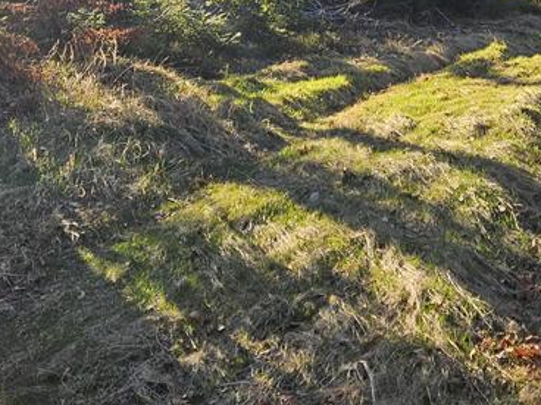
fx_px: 1000
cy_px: -60
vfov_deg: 21.5
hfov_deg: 29.7
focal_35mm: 64
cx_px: 415
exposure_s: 1/603
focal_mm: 5.4
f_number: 1.8
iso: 25
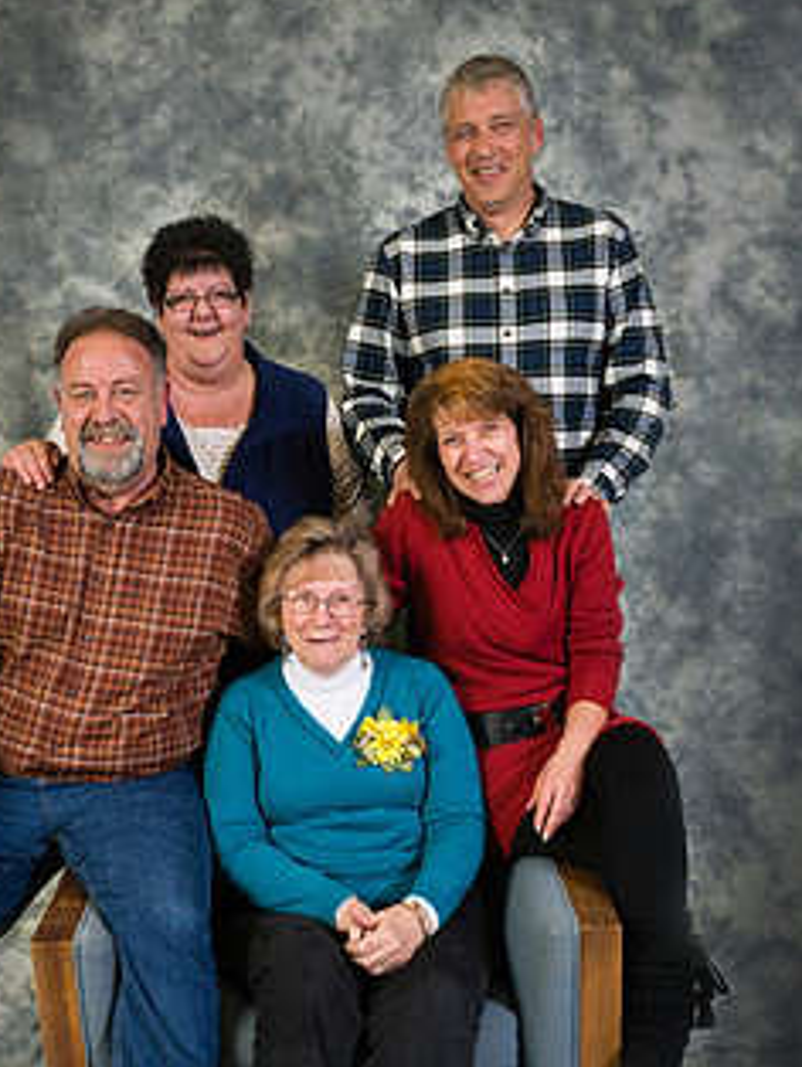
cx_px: 296
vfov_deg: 31.0
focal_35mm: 62
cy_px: 693
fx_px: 1913
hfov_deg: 23.6
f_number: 5.6
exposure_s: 1/160
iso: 200
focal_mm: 30
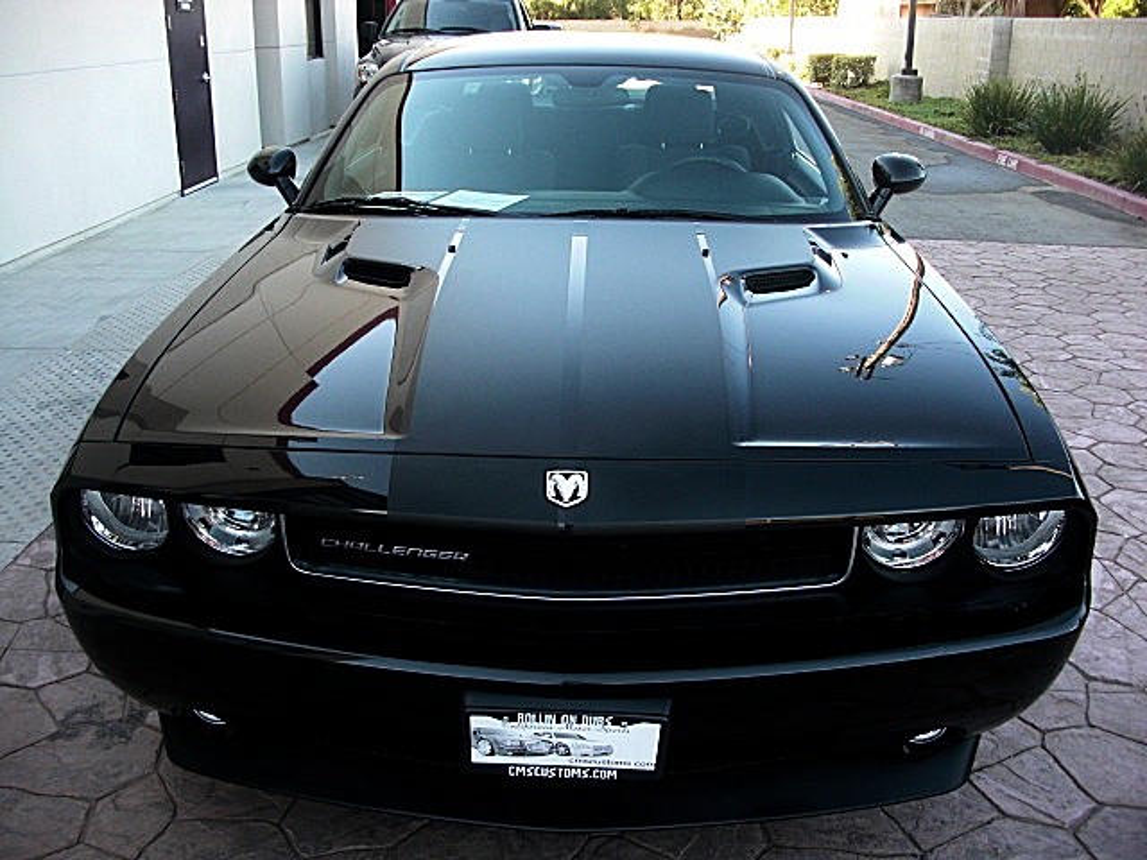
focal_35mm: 36
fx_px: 1193
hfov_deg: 51.4
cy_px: 430
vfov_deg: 39.7
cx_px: 574
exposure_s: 1/125
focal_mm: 6.3
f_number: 2.8
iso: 100
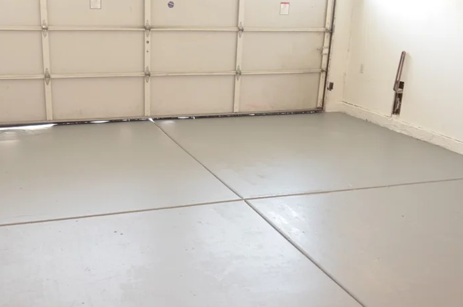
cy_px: 181
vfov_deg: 33.2
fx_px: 513
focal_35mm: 40
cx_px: 176
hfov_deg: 48.1
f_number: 3.5
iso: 1100
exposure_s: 1/30
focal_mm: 18
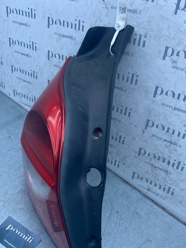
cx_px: 75
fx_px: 258
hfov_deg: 39.5
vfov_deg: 50.9
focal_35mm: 36
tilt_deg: -45.1
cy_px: 152
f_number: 1.8
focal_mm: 4.25
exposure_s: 1/833
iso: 32
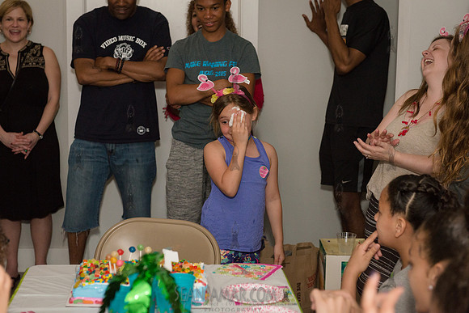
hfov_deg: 28.8
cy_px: 156
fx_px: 912
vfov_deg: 19.5
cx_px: 234
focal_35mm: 70
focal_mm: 70
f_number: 4.5
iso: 1600
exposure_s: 1/640
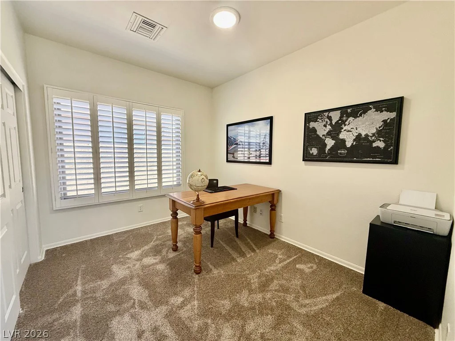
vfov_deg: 85.7
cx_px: 228
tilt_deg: -4.7
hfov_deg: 102.1
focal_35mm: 14
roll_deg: -1.3
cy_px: 170
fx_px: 184
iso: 160
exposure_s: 1/99
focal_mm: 2.22
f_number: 2.2
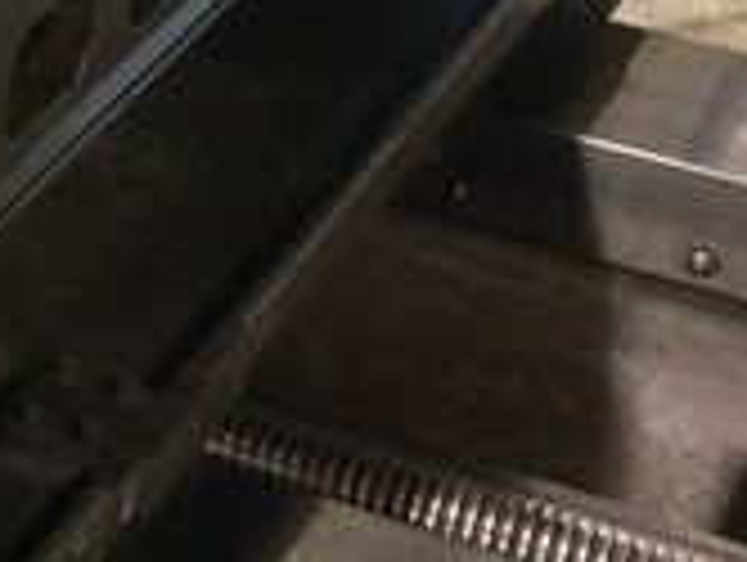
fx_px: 2831
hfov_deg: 13.1
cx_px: -716
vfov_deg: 11.2
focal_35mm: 131
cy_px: -2
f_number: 2.2
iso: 320
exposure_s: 1/30
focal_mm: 4.15
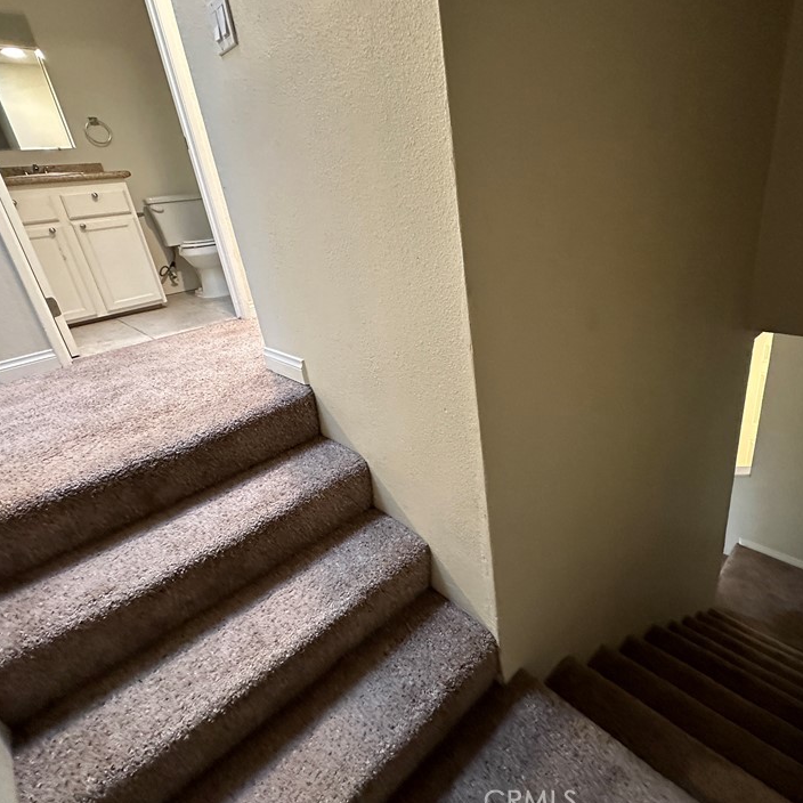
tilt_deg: -22.0
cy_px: 379
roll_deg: +7.4
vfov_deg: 80.6
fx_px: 472
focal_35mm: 18
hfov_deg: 80.4
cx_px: 451
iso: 800
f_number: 2.2
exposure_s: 1/60
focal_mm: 2.22
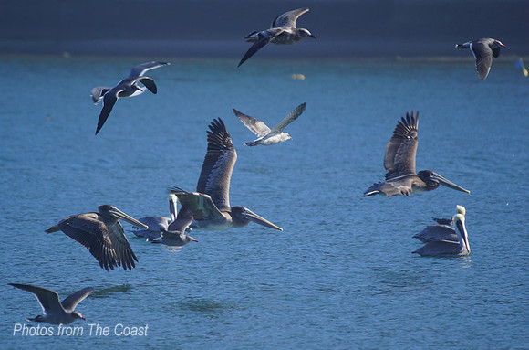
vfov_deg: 3.0
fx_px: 6593
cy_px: 175
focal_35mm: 450
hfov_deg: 4.6
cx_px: 264
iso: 100
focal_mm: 300
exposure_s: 1/500
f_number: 5.6
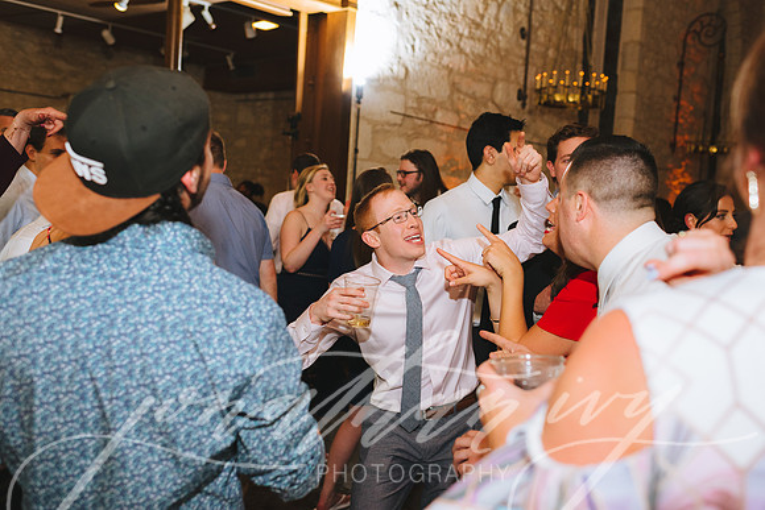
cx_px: 382
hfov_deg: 54.4
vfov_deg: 37.9
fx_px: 744
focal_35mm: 35
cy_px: 255
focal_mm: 35
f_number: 3.5
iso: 1600
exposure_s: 1/160
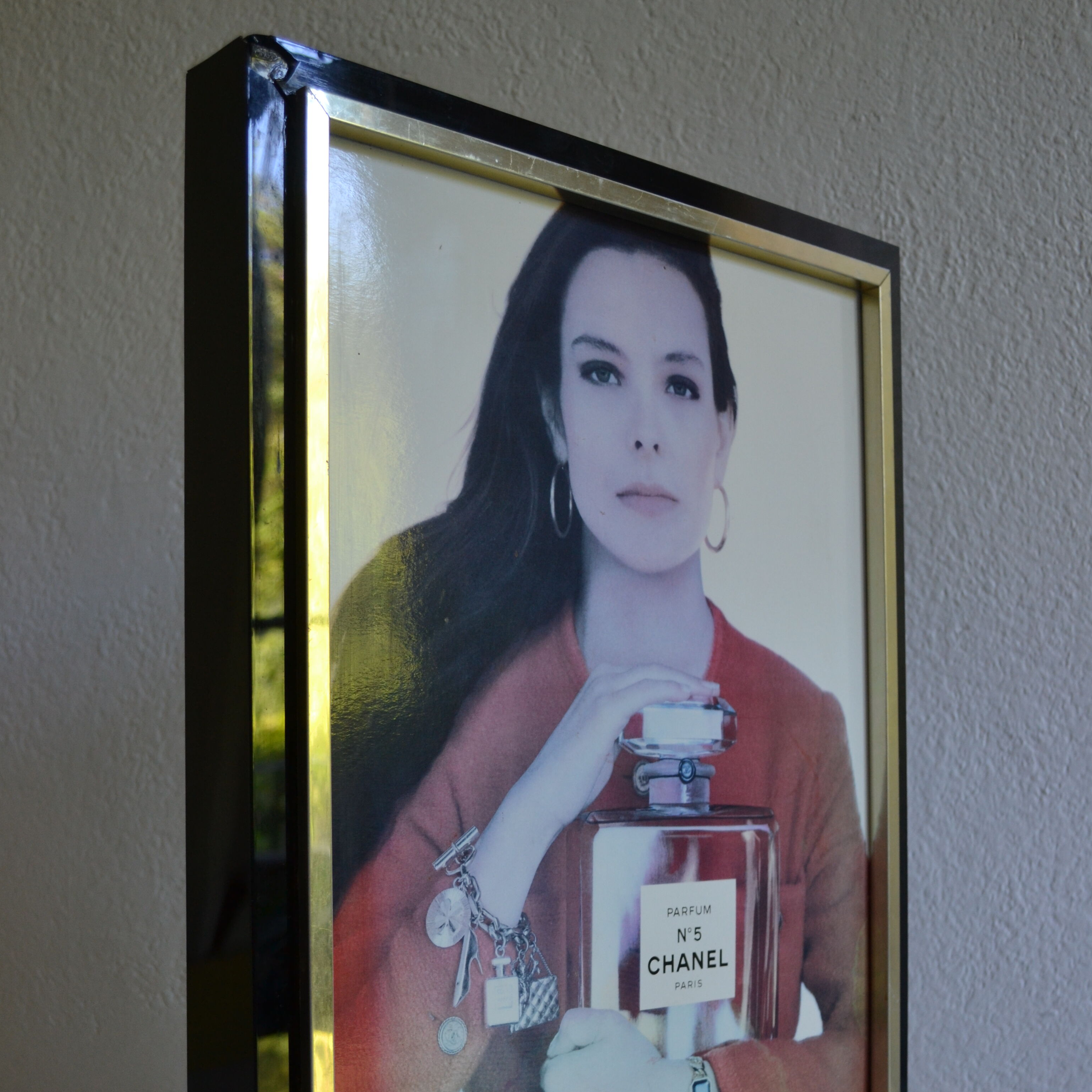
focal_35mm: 46
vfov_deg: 36.2
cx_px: 546
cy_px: 775
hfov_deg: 36.8
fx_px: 1642
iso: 400
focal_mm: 24
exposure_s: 1/50
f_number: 4
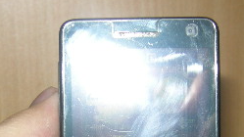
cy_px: 184
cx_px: 122
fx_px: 653
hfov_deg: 21.2
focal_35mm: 101
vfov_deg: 11.6
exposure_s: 1/60
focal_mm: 7.5
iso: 64
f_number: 2.7
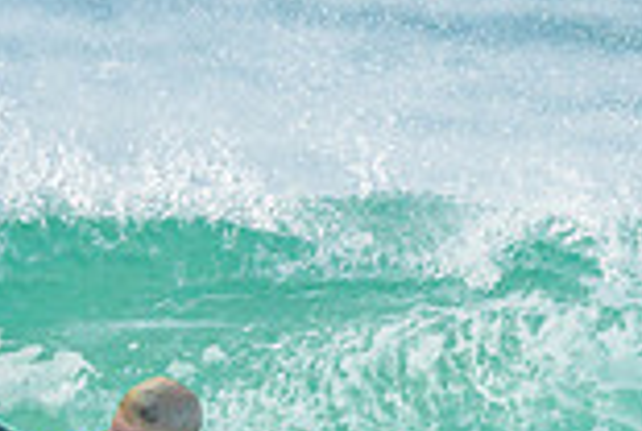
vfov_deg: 0.3
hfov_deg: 0.5
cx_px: 64
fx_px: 73453
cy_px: 731
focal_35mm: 4111
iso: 320
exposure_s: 1/2000
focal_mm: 800
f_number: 6.3
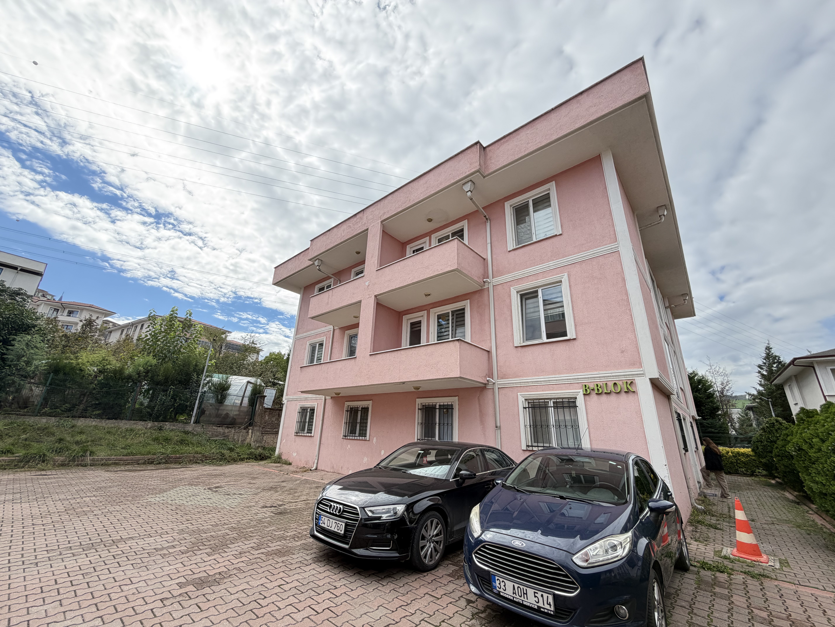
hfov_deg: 102.1
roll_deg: -1.6
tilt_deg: +20.5
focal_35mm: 14
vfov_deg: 85.7
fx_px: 338
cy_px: 314
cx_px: 418
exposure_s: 1/502
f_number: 2.2
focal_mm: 2.22
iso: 50
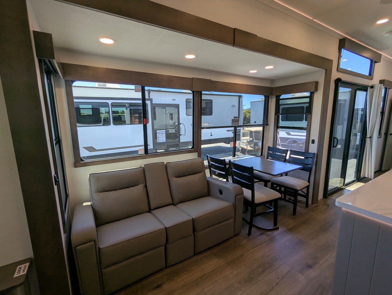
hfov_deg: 94.4
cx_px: 196
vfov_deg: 78.2
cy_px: 148
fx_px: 181
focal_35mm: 16
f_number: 2.2
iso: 70
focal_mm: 2.35
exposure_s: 1/188
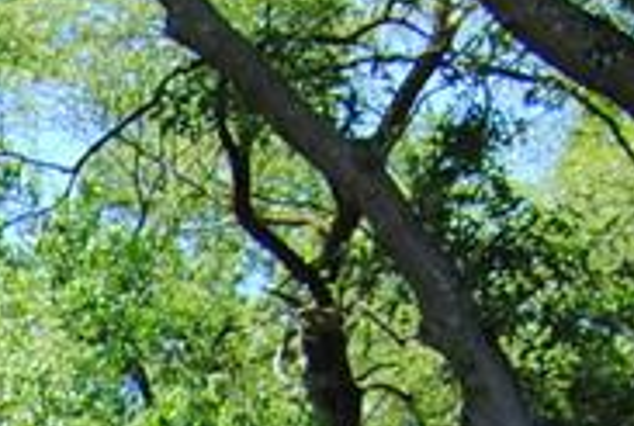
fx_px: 3743
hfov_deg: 9.0
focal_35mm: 212
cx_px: -741
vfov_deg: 5.8
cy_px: 1565
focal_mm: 18
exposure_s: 1/200
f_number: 5.6
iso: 100
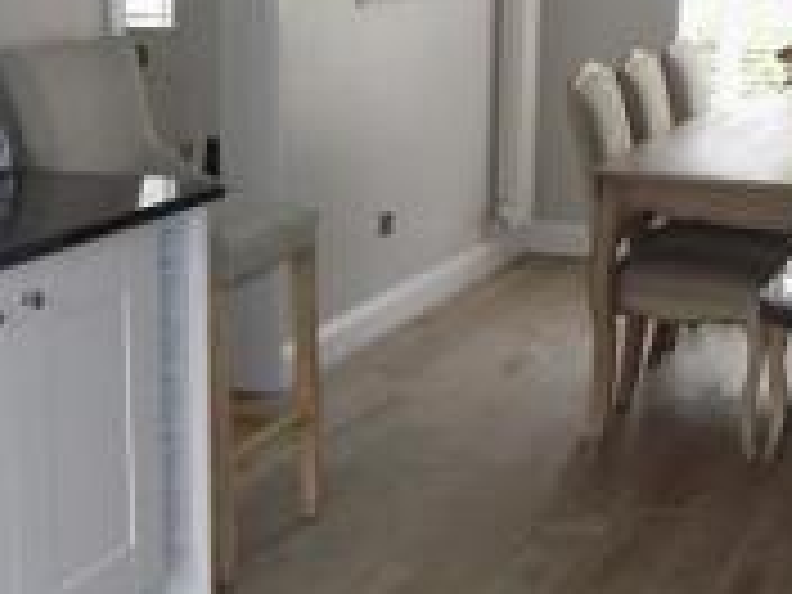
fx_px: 1739
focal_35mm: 76
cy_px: 322
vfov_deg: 19.4
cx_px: 367
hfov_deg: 25.7
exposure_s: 1/30
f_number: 3.1
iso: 125
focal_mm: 4
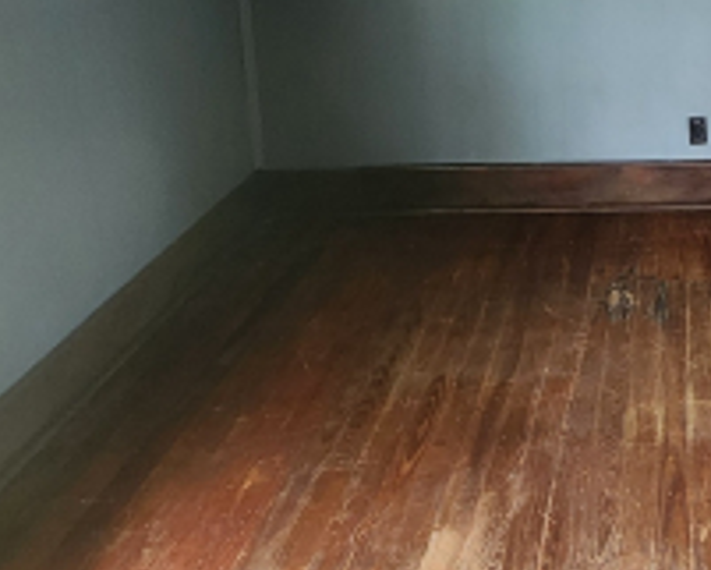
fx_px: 884
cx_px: 734
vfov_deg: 32.6
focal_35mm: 42
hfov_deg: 38.2
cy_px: -7
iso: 320
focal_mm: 2.2
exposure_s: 1/40
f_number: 2.2
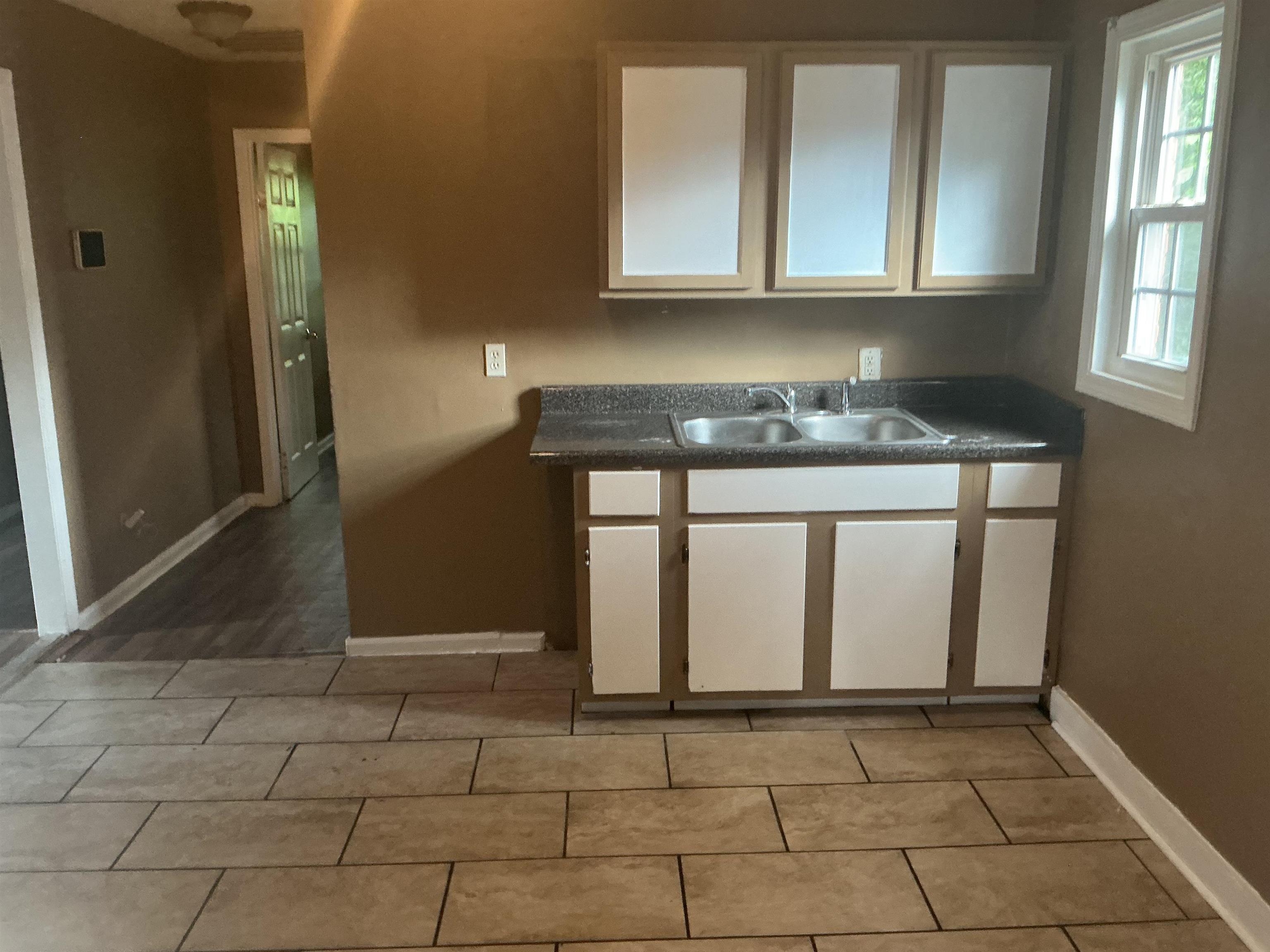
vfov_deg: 48.2
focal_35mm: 29
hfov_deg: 61.7
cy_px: 476
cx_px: 635
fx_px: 1064
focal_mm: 3
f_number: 1.8
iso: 200
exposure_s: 1/40
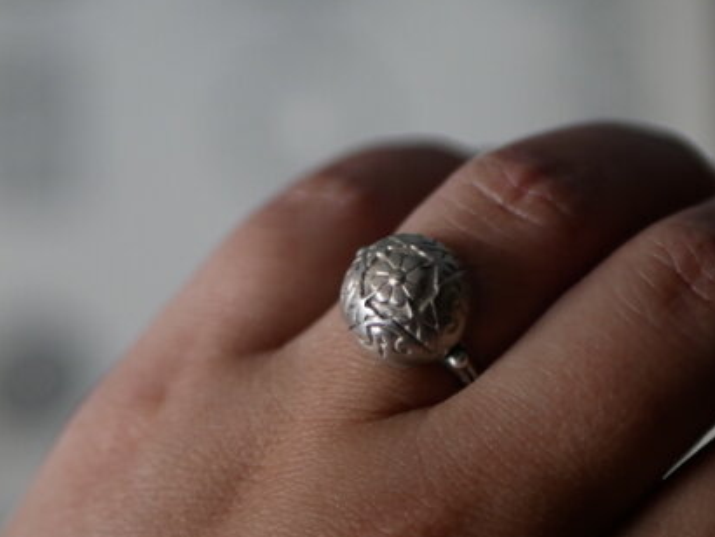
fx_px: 2149
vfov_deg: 14.2
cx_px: 351
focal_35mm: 104
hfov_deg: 18.9
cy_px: 228
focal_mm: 25
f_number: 1.7
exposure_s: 1/125
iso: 500
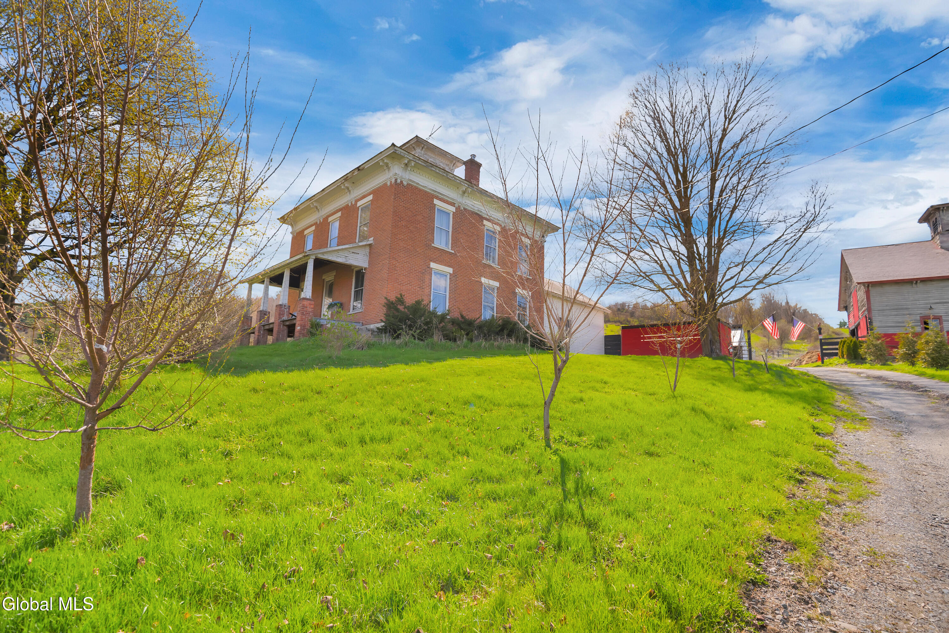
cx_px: 474
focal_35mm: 16
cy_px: 316
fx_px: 422
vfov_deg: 73.7
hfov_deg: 96.7
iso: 500
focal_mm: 16
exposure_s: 1/5000
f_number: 4
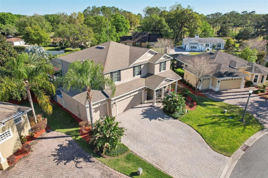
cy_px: 89
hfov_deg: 78.6
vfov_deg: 57.2
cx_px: 134
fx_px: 164
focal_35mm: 22
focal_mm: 8.4
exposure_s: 1/1250
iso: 120
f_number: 2.8
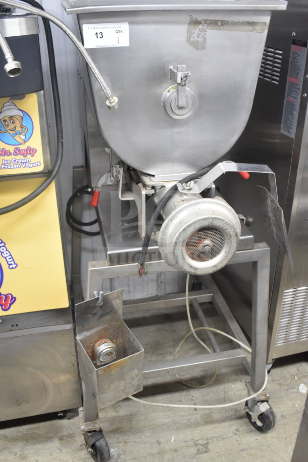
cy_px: 231
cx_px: 154
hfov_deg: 36.9
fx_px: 462
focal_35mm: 36
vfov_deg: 53.1
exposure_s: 1/40
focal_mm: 24
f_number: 3.8
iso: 900
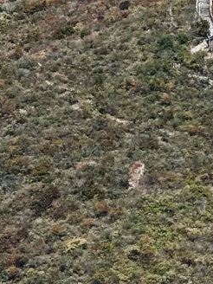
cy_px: 353
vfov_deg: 8.4
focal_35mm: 234
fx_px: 1920
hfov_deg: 6.2
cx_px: 365
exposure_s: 1/2976
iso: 64
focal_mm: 6.9
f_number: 1.8
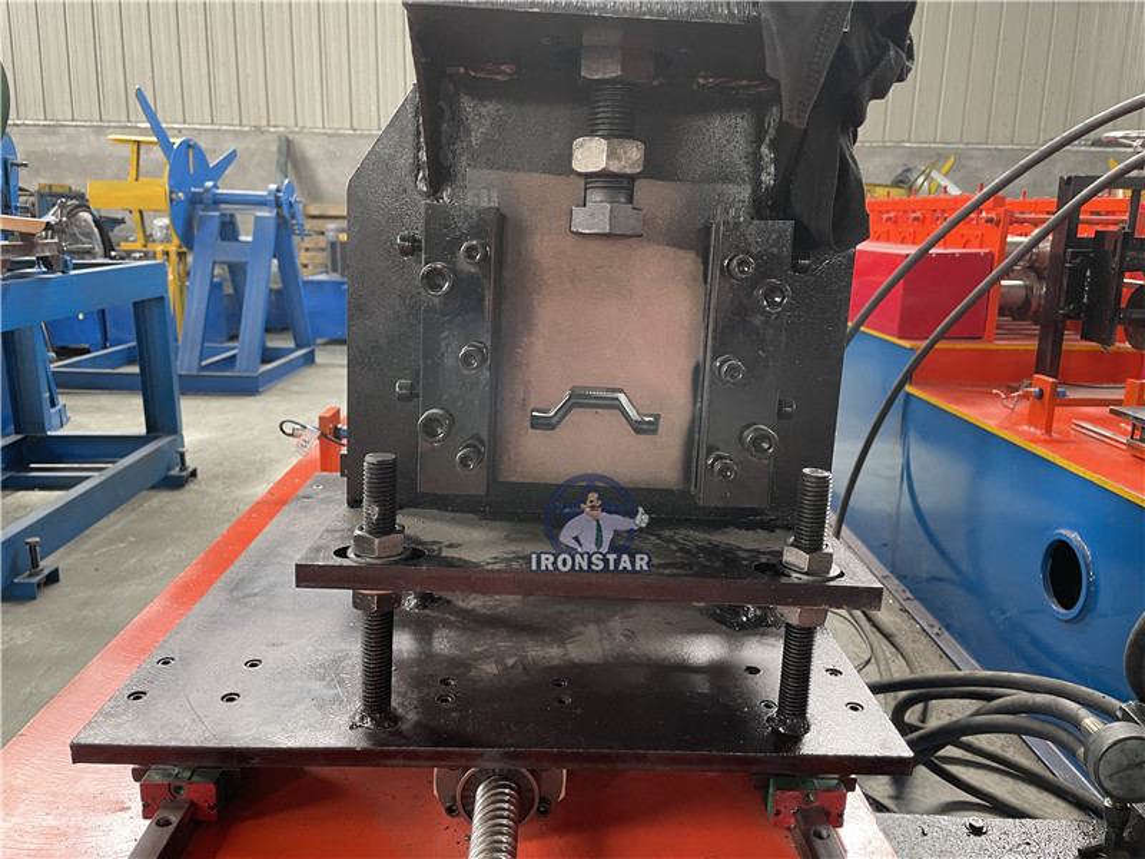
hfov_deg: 67.3
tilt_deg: -13.6
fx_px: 860
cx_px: 572
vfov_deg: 53.1
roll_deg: -1.3
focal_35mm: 26
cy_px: 430
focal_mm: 4.2
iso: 125
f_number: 1.6
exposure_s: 1/72
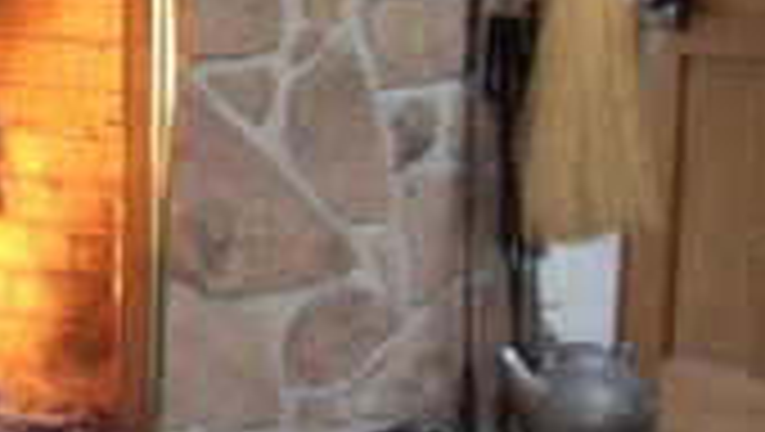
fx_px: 2883
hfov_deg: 14.6
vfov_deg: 8.5
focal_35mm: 142
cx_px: -171
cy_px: -50
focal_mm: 6.2
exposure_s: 1/6.2
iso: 200
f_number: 2.8
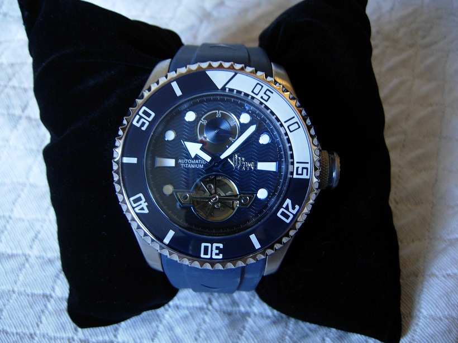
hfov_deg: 51.4
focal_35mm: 36
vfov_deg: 39.7
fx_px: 476
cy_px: 172
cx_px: 229
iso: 84
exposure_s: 1/4
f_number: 2.7
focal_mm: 7.5
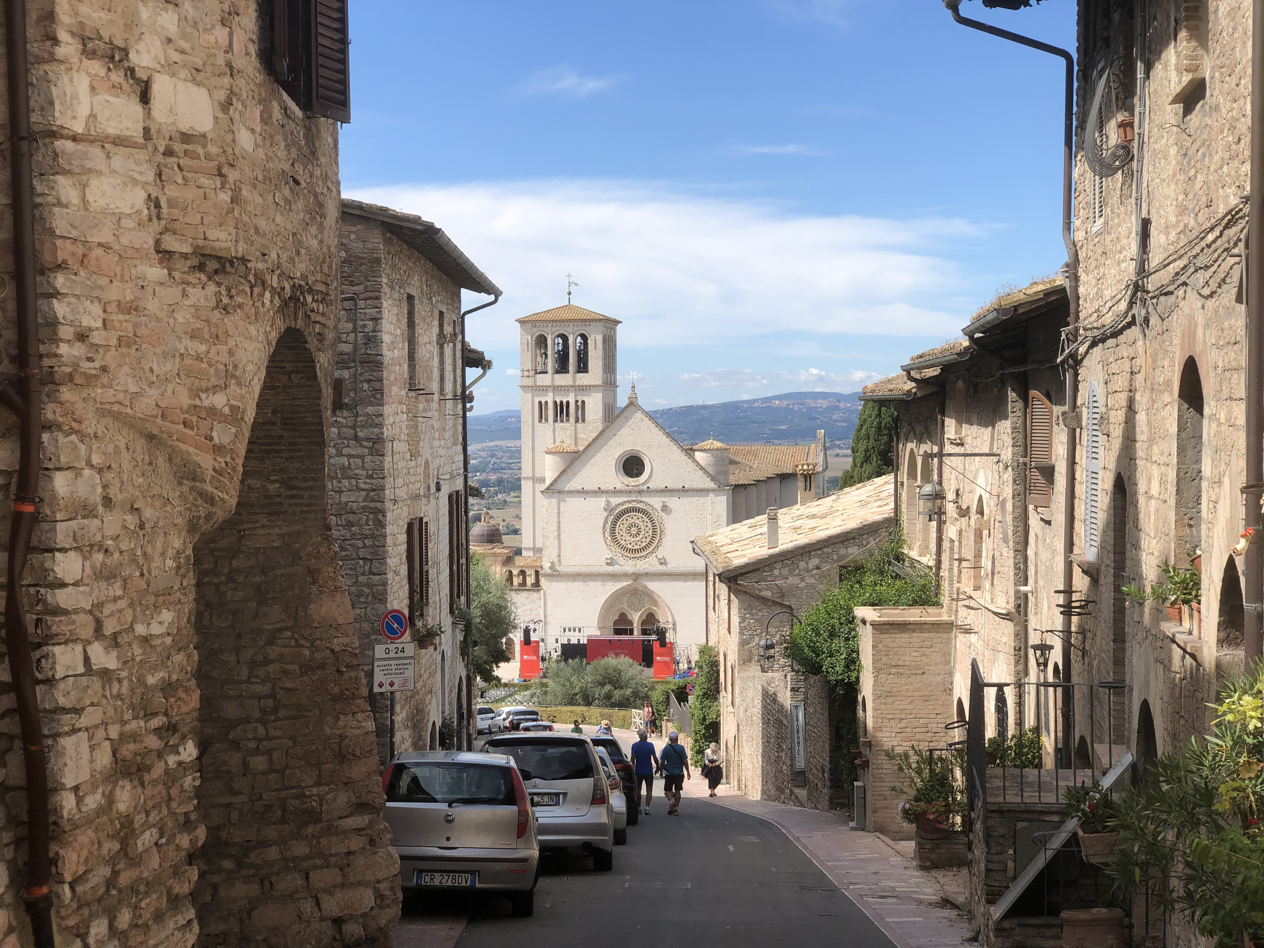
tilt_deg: -3.3
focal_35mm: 52
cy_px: 474
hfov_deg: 36.8
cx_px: 632
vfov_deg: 28.0
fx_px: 1899
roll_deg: +0.9
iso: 16
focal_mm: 6
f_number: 2.4
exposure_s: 1/1021
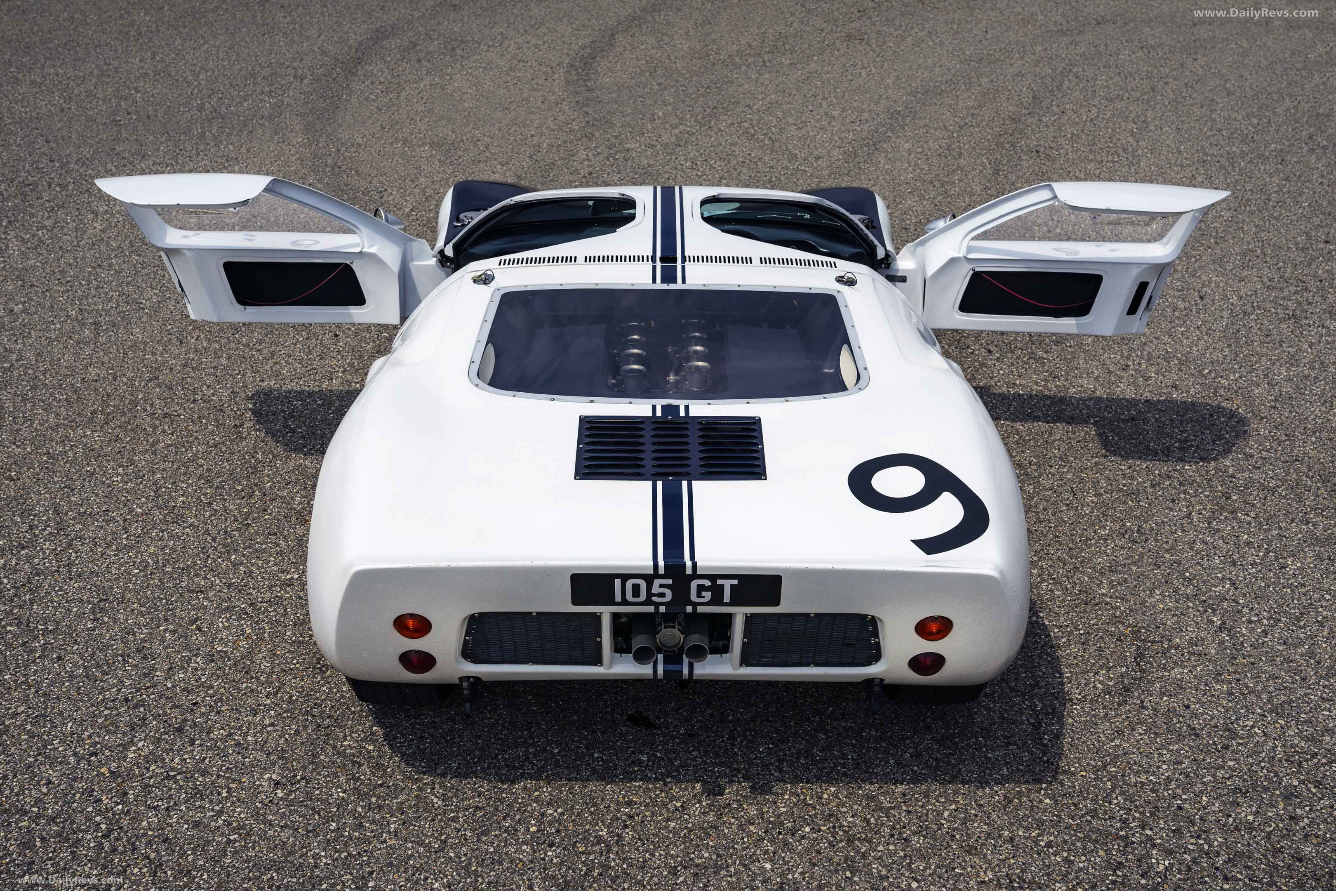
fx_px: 1670
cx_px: 668
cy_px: 446
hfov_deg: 43.6
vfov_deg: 29.9
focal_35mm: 45
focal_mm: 45
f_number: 5.6
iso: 200
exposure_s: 1/4000
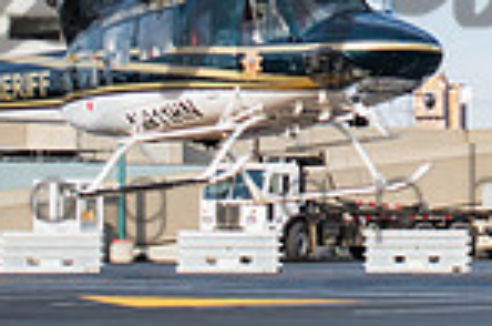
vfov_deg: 6.2
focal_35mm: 219
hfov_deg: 9.4
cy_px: -55
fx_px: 2987
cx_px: 442
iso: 100
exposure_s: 1/200
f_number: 4.8
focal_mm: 36
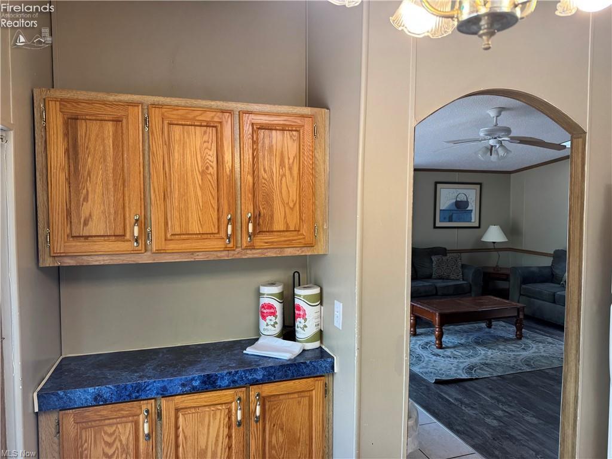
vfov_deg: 56.8
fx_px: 424
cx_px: 306
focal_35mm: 24
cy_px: 230
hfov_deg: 71.6
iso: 80
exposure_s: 1/120
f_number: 1.78
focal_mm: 6.76
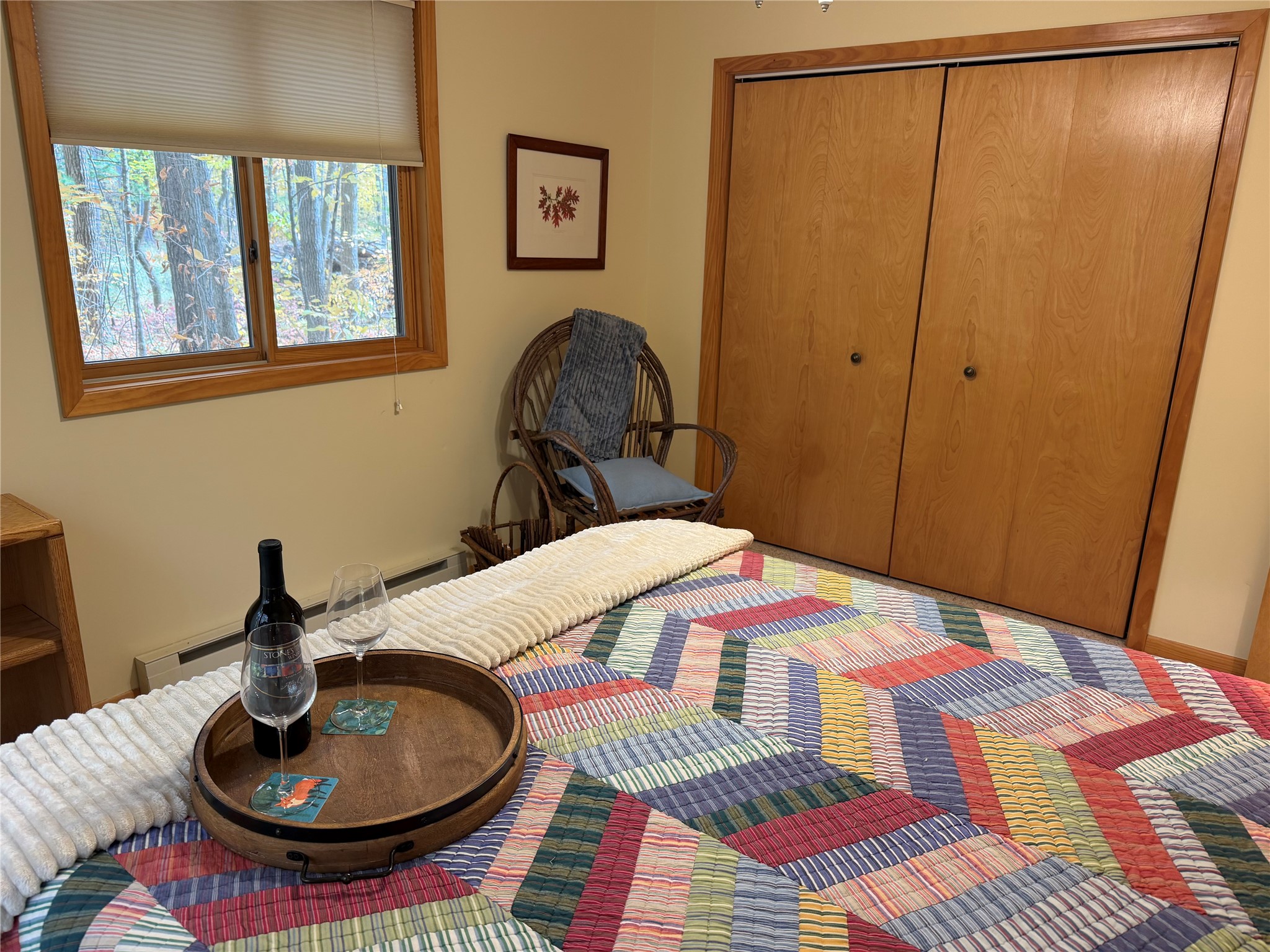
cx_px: 635
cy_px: 476
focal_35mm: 24
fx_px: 881
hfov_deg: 71.6
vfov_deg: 56.8
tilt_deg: -16.2
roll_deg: -0.4
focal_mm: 6.76
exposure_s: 1/60
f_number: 1.78
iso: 125
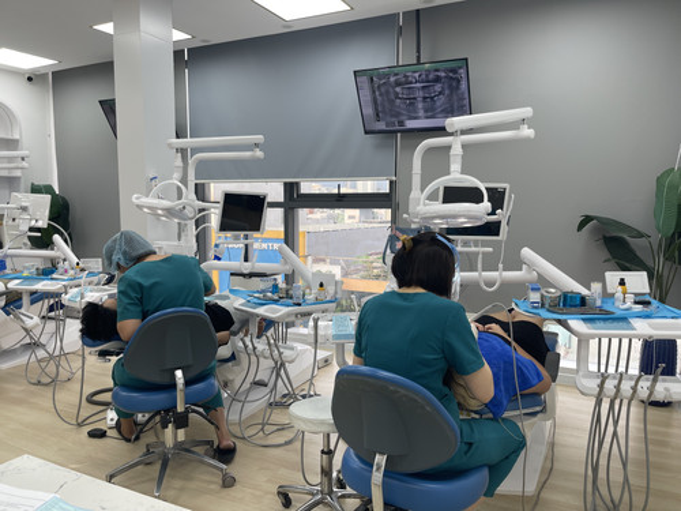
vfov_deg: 54.9
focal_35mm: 25
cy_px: 256
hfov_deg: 69.4
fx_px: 492
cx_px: 340
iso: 32
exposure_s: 1/111
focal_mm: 5.1
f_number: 1.6
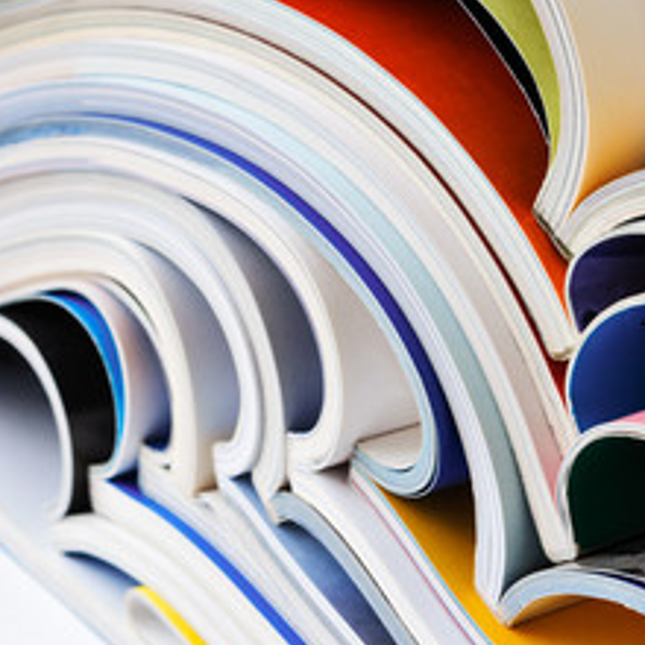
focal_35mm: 144
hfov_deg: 12.1
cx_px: 437
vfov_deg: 12.1
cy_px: 383
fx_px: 3036
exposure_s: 1/8
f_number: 13
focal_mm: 60
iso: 200
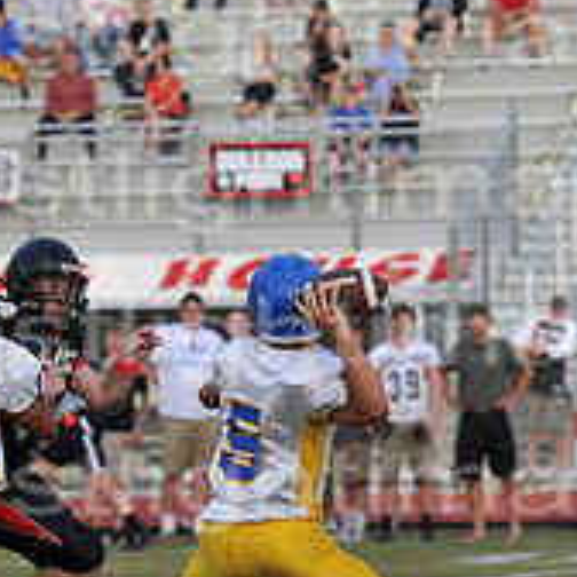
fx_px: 7487
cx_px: 316
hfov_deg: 4.4
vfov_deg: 4.4
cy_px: 416
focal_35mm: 397
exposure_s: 1/2500
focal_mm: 135
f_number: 3.5
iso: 800
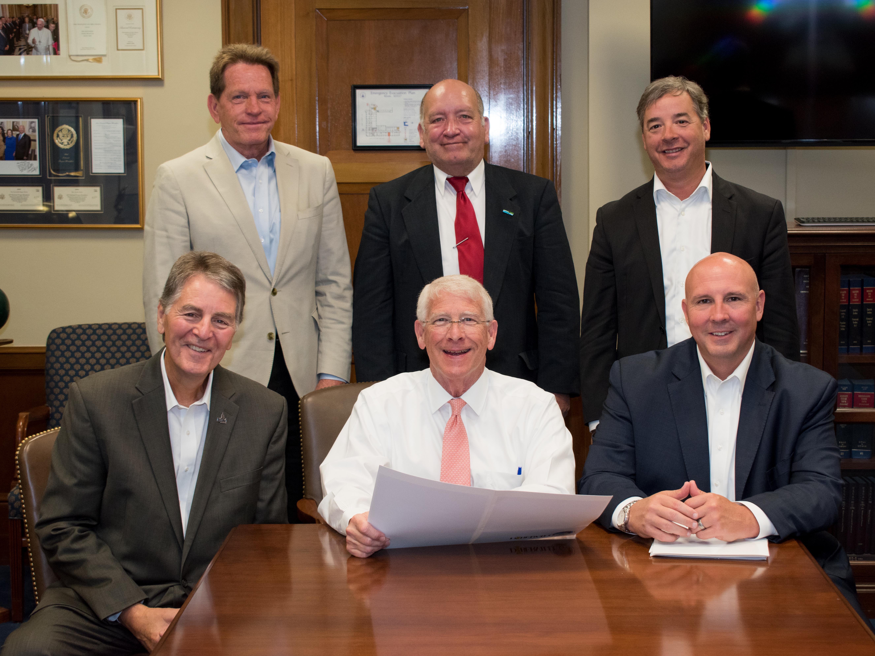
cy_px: 327
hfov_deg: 31.2
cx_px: 455
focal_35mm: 62
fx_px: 1567
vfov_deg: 23.7
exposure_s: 1/60
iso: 800
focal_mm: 38
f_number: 5.6
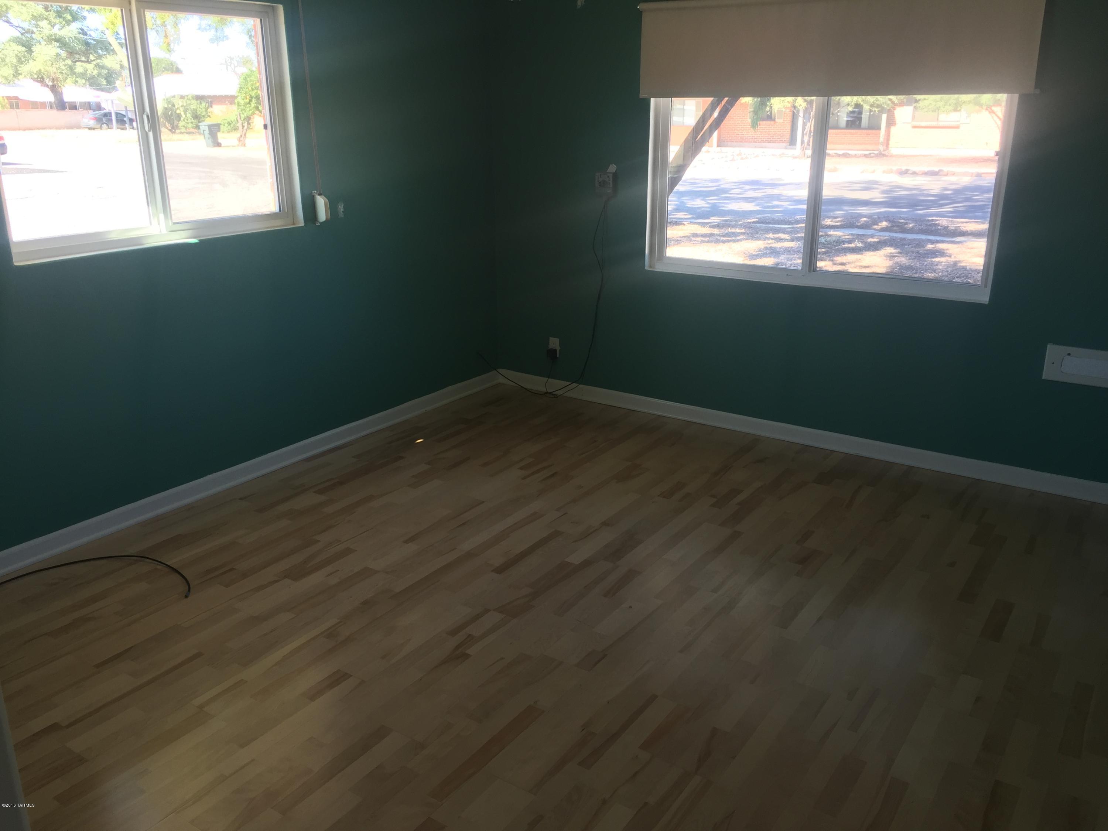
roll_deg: +0.4
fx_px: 928
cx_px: 554
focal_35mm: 29
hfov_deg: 61.7
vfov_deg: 48.2
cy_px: 416
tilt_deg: -18.2
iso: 32
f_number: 2.2
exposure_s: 1/40
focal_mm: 4.15
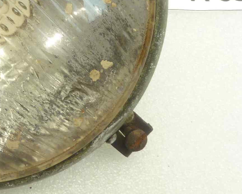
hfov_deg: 26.0
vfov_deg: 20.3
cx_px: 54
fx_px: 516
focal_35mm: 72
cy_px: -21
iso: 80
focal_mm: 4.1
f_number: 3.3
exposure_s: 1/15
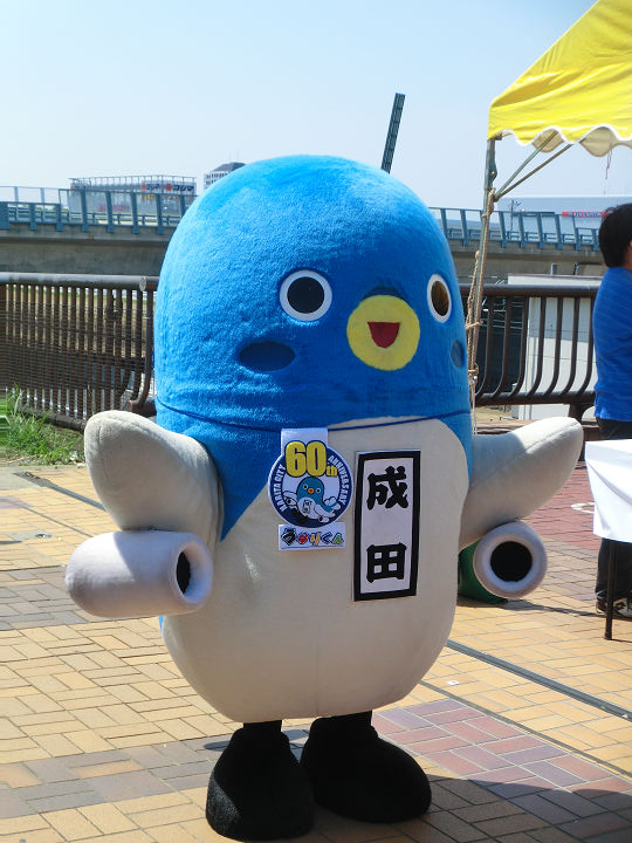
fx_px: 1436
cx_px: 316
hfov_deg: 24.8
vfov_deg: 32.7
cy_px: 422
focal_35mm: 59
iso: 100
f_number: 10.7
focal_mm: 10.5
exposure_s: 1/100
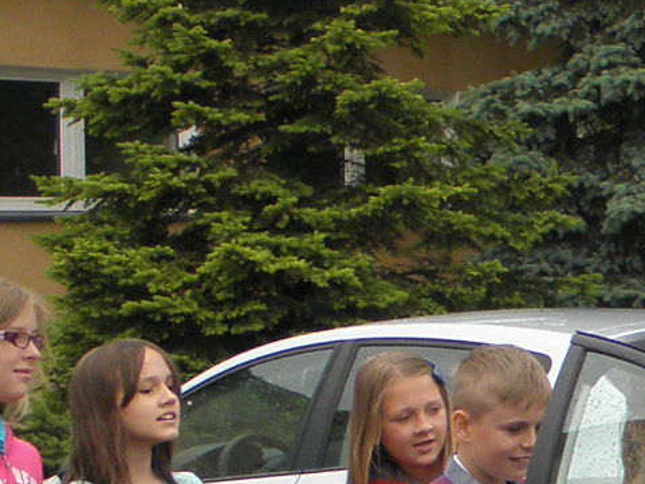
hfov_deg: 11.5
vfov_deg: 9.9
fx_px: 2777
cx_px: 1428
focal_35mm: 149
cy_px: 359
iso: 100
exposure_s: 1/200
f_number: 3.5
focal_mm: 5
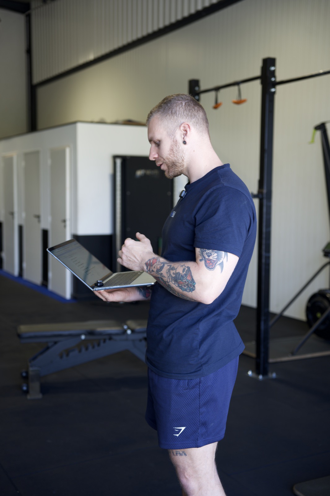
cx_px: 165
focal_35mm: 46
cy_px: 248
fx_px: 629
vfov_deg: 43.0
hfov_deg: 29.4
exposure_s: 1/50
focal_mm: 45.7
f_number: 2.8
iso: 125
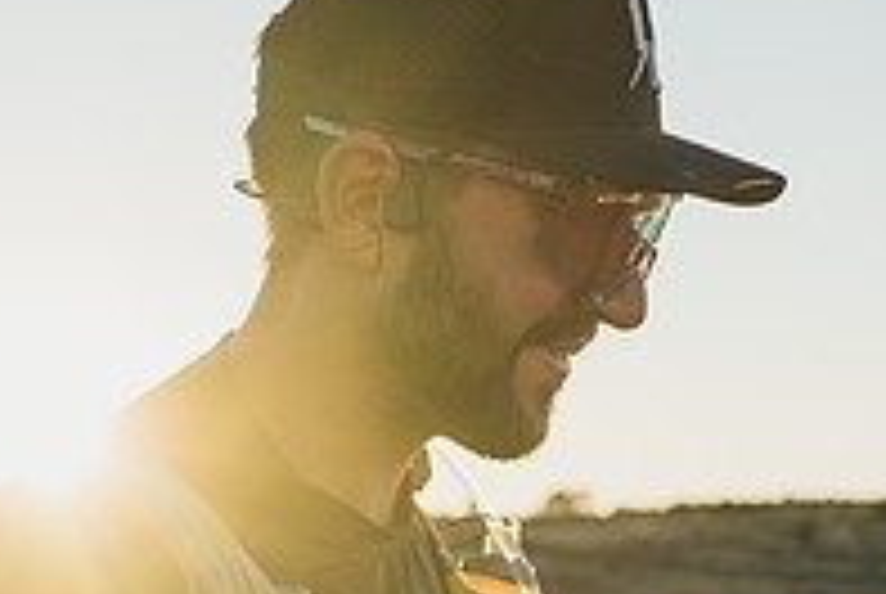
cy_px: 731
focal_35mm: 92
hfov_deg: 21.8
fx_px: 2268
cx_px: 153
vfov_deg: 14.4
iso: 160
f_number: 2.8
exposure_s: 1/1000
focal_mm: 28
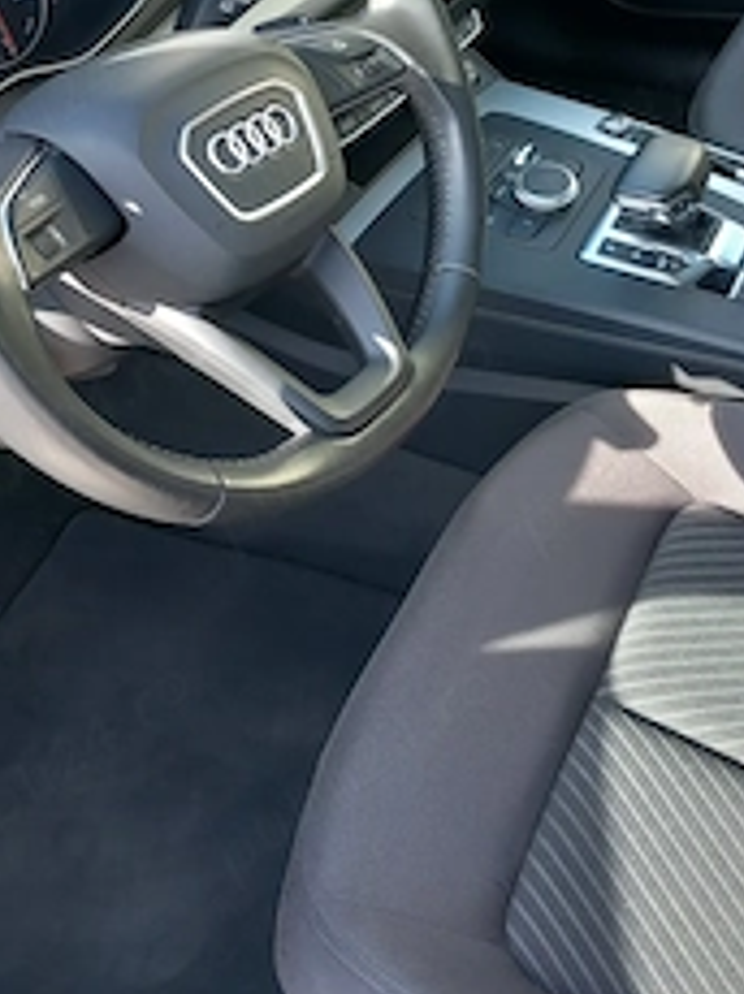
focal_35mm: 47
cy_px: 182
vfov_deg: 38.7
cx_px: 506
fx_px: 1349
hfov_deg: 30.6
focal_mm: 4
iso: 50
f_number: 1.8
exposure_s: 1/50
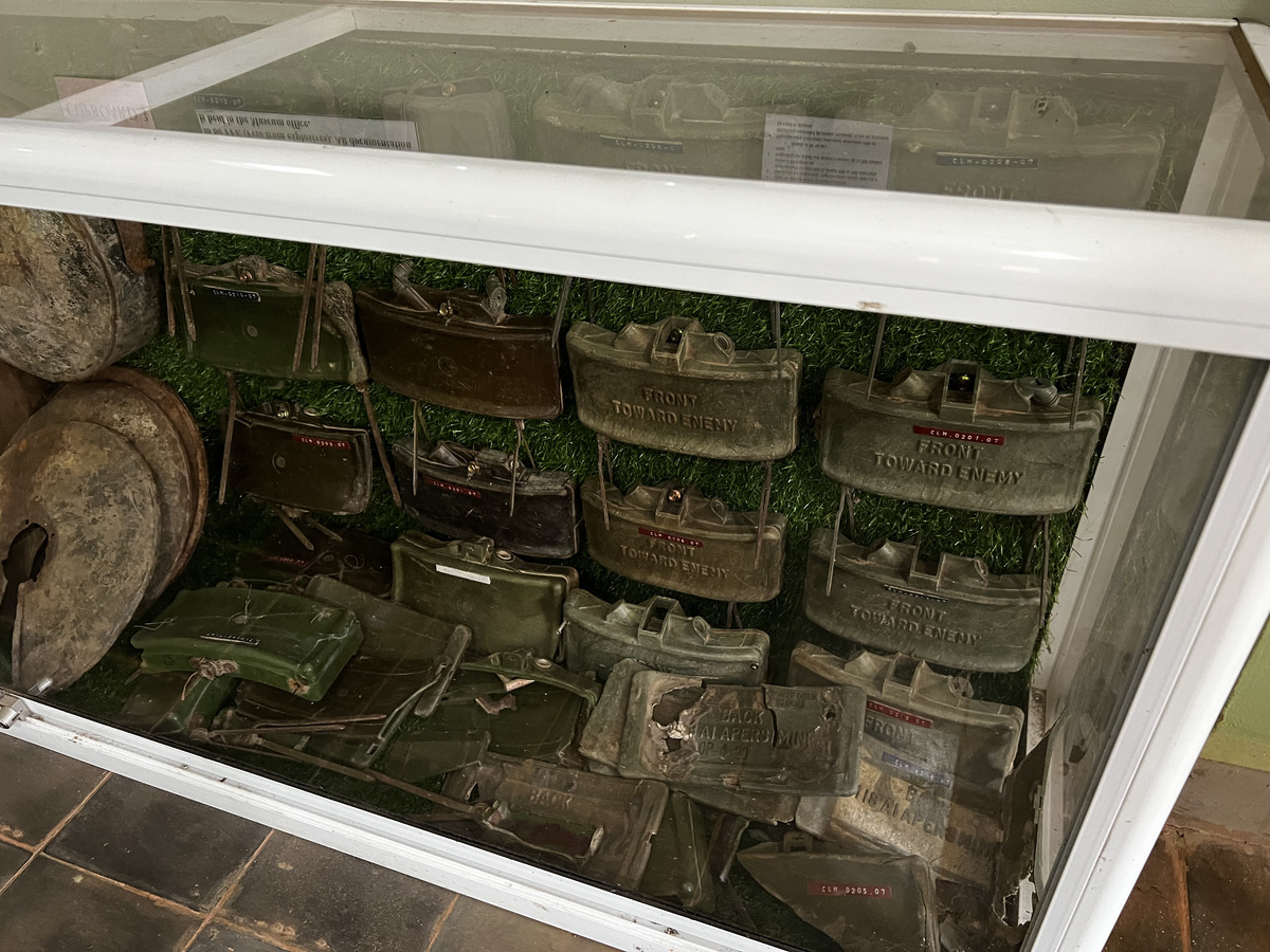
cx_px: 635
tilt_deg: -37.5
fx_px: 954
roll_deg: +3.0
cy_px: 476
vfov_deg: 53.1
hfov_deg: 67.3
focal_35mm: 26
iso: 400
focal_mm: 5.7
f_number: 1.5
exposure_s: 1/33
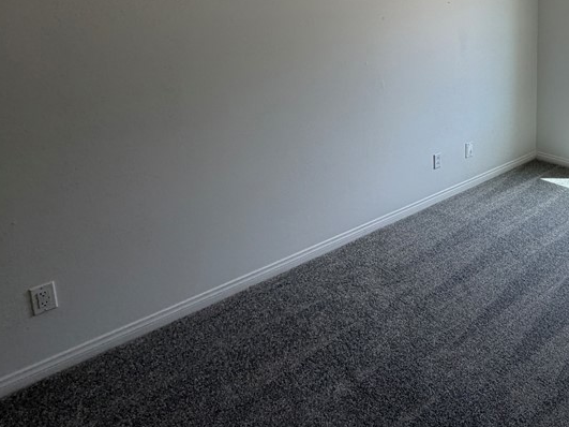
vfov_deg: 47.3
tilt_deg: -4.0
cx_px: 486
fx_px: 444
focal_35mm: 27
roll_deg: +0.9
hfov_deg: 58.2
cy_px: 61
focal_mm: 2.22
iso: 50
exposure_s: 1/121
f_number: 2.2
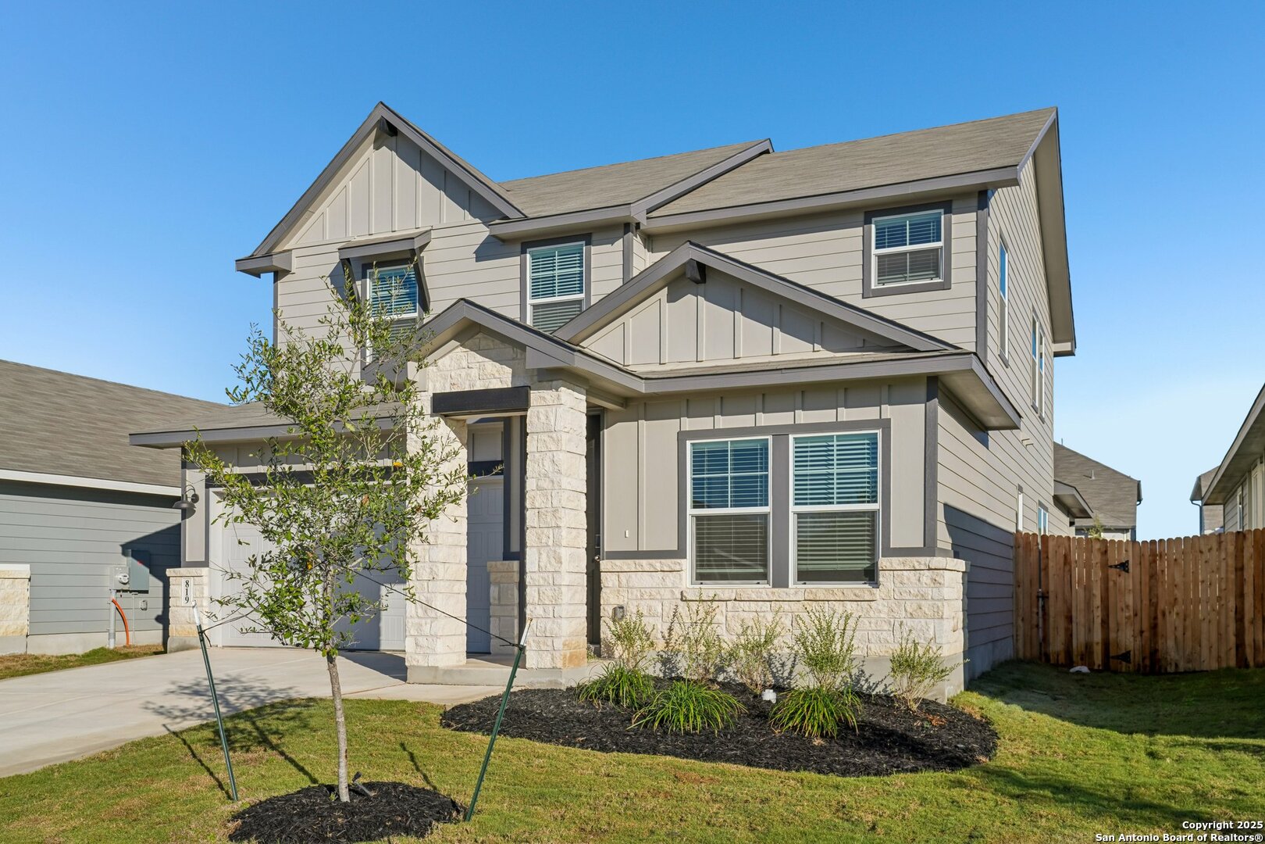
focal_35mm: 32
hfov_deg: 58.7
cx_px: 632
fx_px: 1124
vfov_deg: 41.1
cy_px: 422
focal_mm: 32
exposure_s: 1/750
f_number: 8
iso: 200
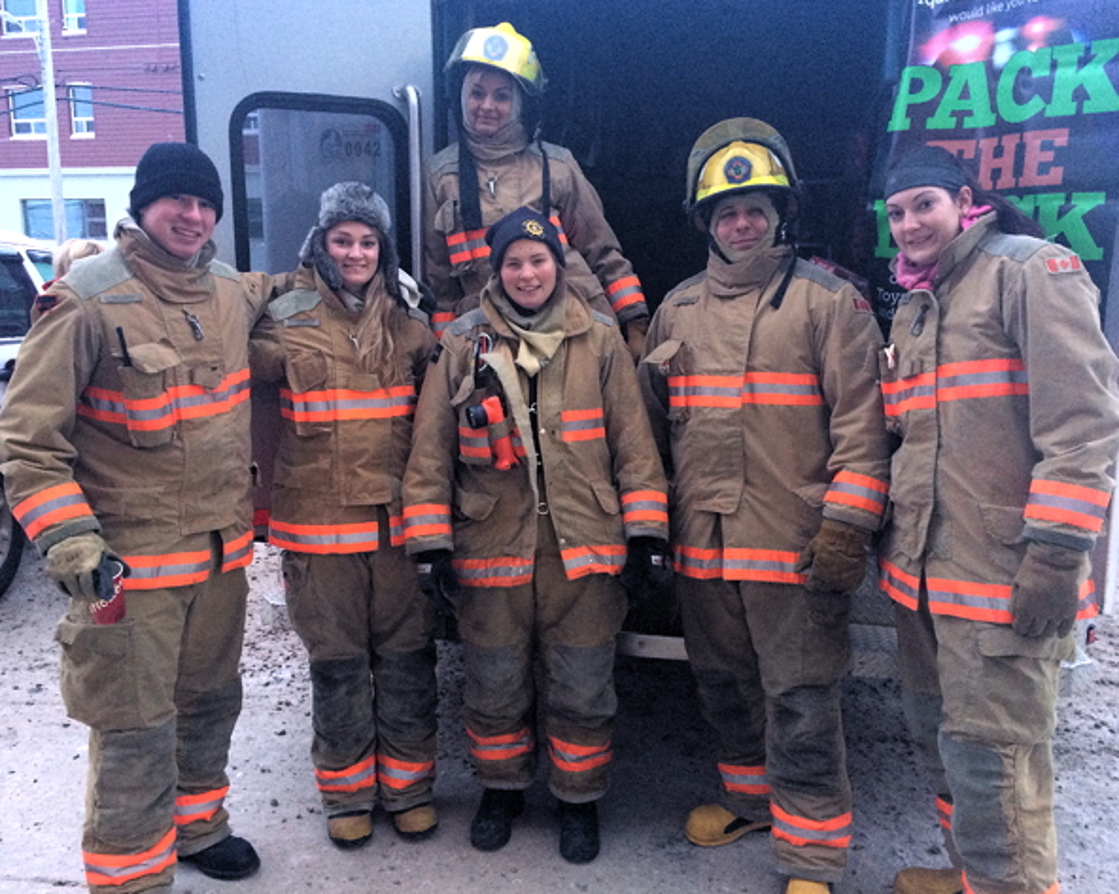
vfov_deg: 47.1
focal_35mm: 31
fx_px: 1026
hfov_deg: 57.2
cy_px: 442
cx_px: 561
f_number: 2.2
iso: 200
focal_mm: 4.15
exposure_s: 1/30
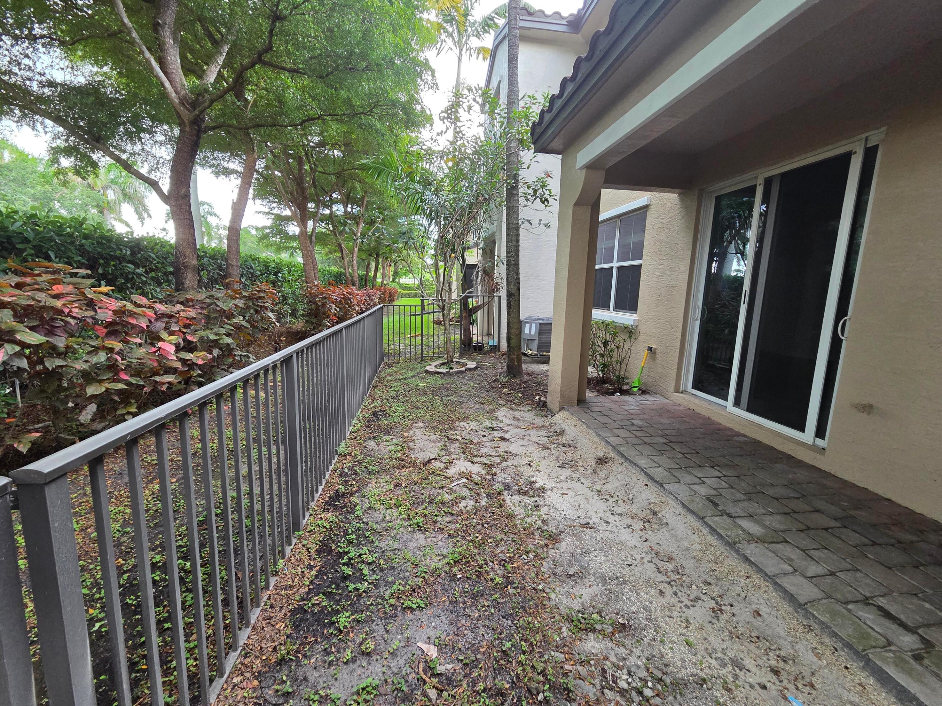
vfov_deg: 89.9
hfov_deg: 106.2
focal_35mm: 13
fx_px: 354
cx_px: 471
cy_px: 353
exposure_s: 1/100
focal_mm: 2.2
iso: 250
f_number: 2.2
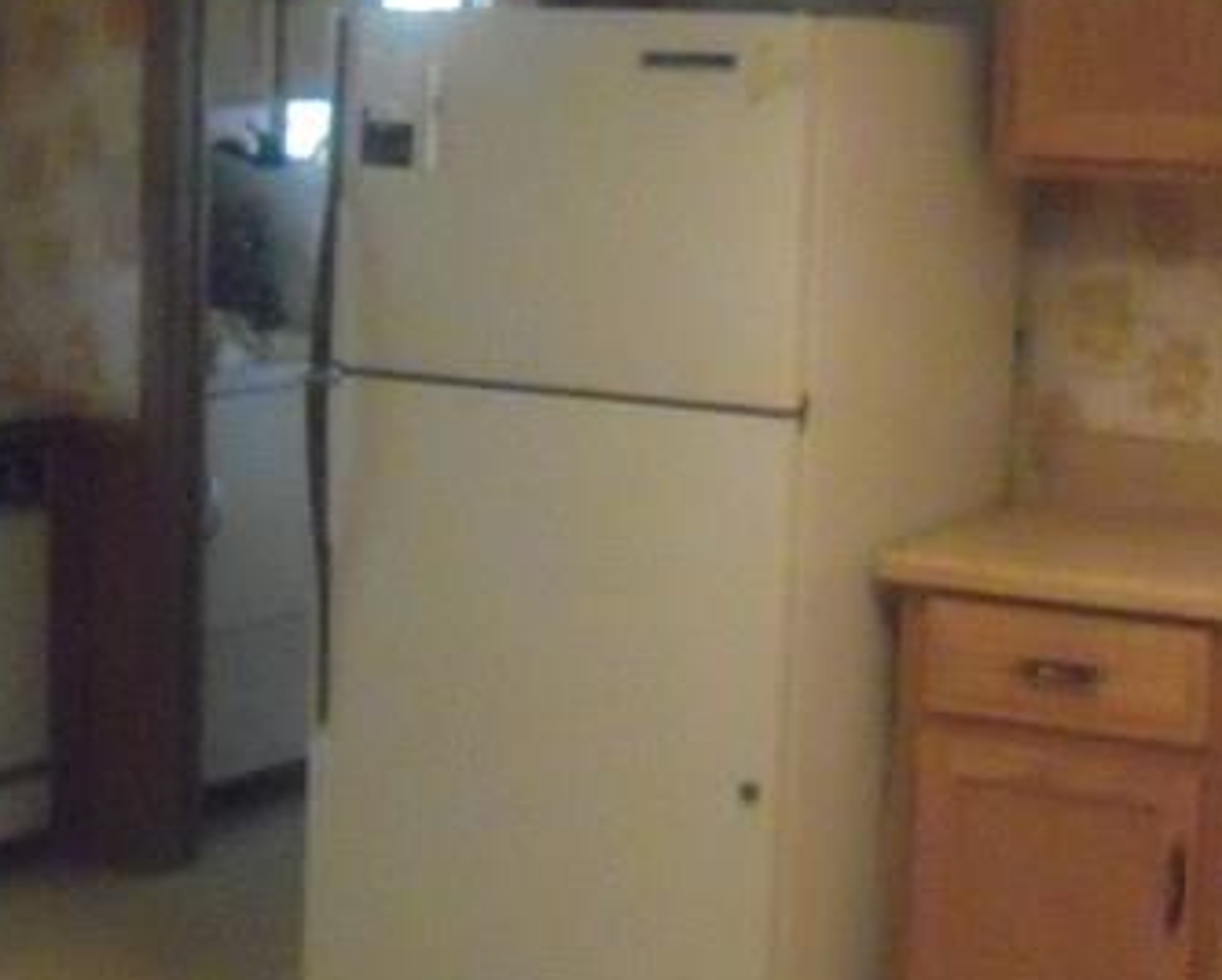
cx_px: 422
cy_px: 536
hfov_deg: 22.6
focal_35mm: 84
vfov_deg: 18.3
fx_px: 3041
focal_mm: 5
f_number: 2.7
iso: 1600
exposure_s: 1/80
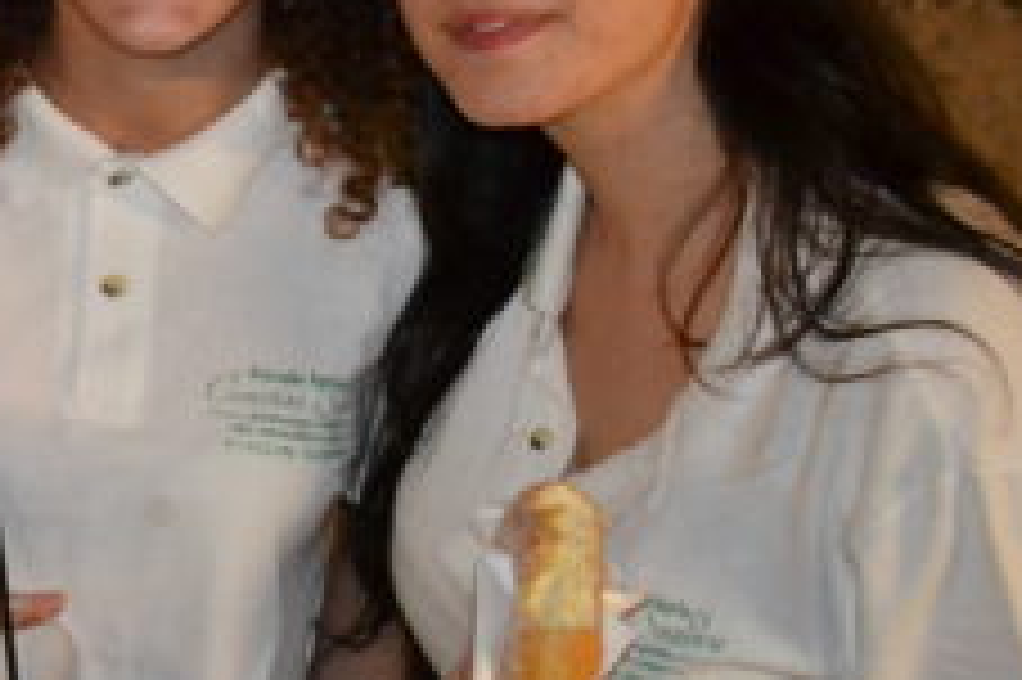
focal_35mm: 122
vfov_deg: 11.2
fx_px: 3461
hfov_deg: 15.7
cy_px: 203
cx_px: -432
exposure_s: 1/60
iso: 3200
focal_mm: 24
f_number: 3.5
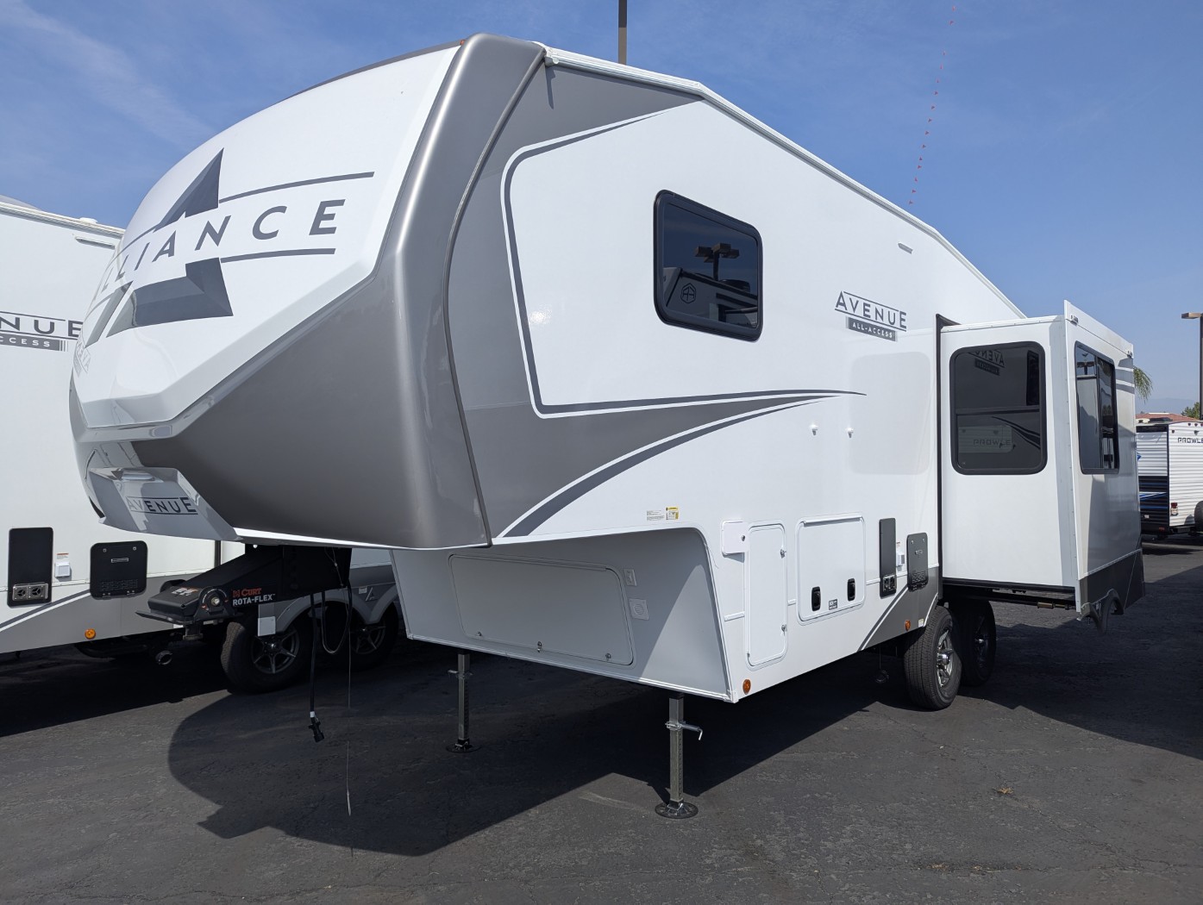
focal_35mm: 24
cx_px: 602
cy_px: 452
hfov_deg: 71.5
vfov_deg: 56.9
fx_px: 835
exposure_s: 1/3145
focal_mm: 6.81
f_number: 1.85
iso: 48
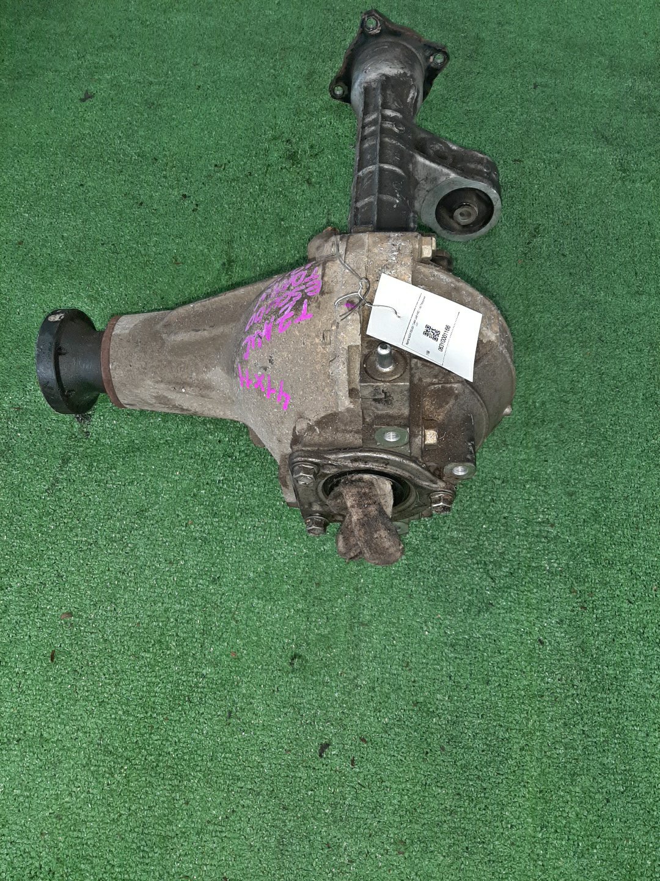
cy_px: 440
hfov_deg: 53.1
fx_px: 661
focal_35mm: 26
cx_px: 330
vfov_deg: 67.3
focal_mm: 3.93
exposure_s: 1/50
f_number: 1.7
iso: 133
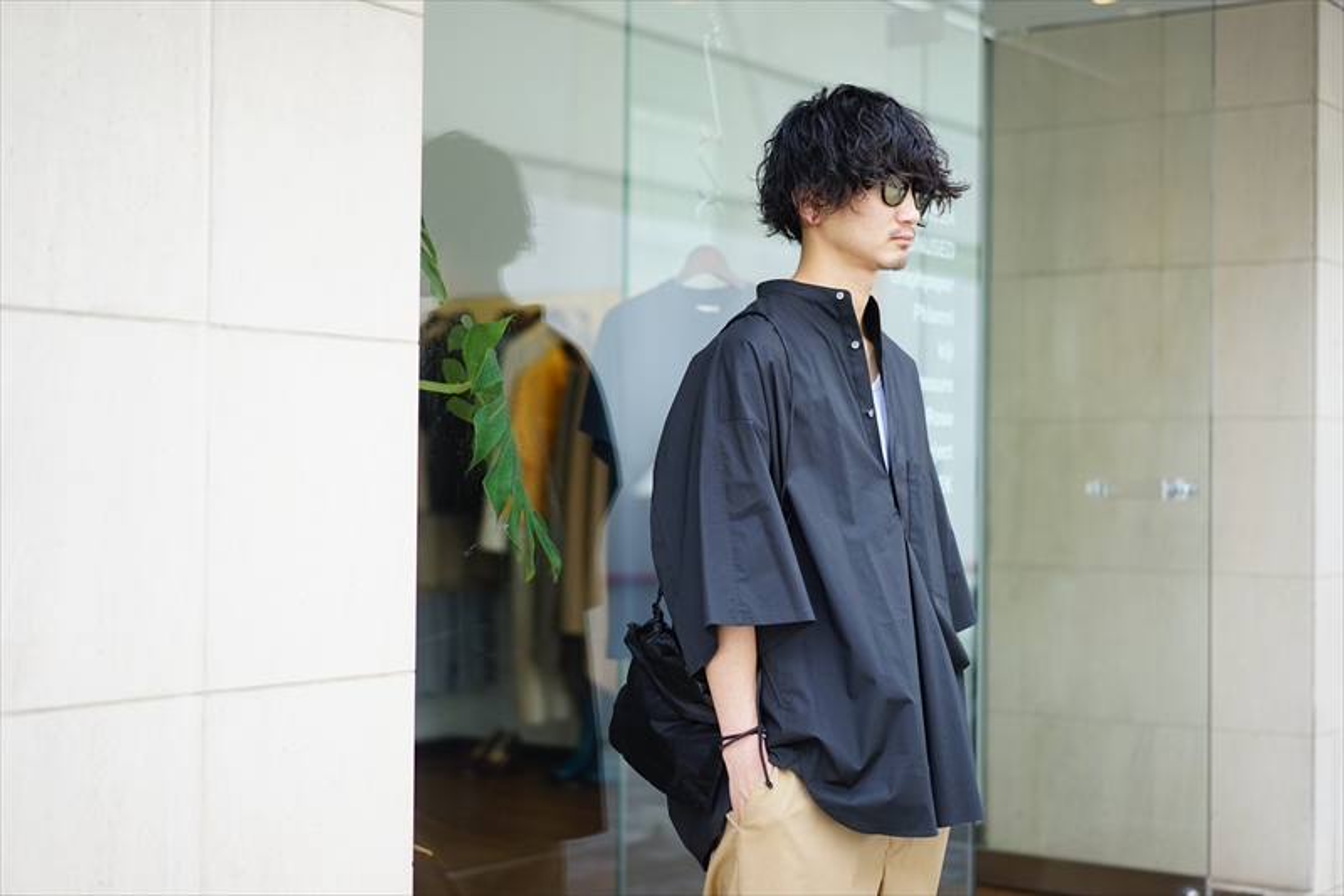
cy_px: 448
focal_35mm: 55
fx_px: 2053
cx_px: 672
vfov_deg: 24.6
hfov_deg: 36.3
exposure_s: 1/400
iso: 100
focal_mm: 55
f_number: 1.8
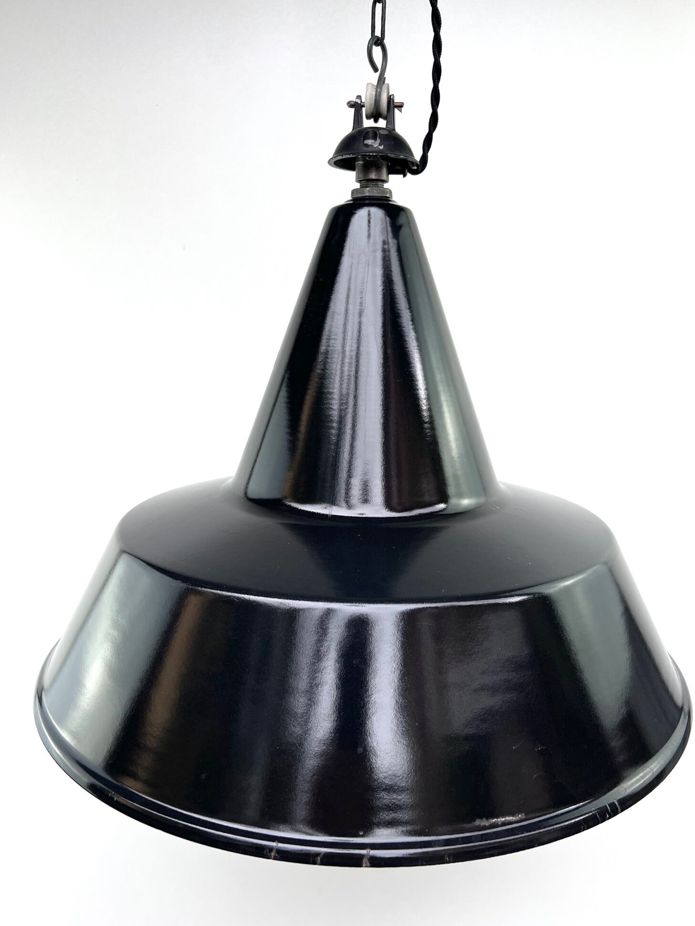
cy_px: 472
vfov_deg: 65.3
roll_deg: -1.9
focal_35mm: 27
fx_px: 723
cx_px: 357
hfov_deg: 51.4
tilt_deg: -11.5
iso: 50
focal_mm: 5.7
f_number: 1.5
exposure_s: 1/450
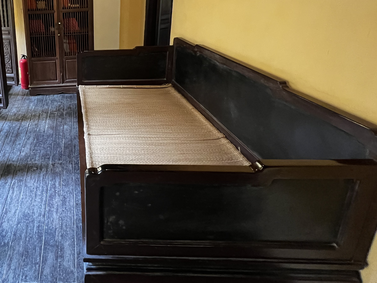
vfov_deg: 57.0
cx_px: 63
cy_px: 60
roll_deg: +2.5
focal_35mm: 22
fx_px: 240
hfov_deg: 67.3
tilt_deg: -15.6
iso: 1000
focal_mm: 1.57
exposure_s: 1/46
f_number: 1.8
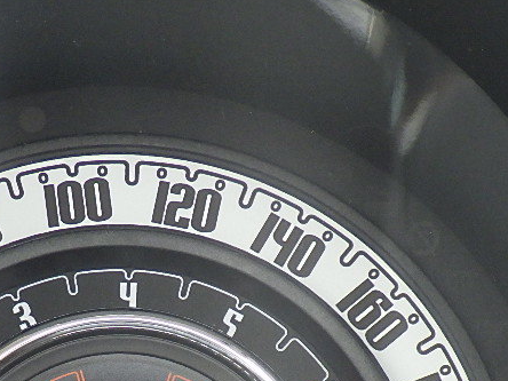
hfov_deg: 16.2
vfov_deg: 12.1
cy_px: 387
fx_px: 1776
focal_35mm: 121
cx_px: 116
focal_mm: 7.5
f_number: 4.2
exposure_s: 1/80
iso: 320
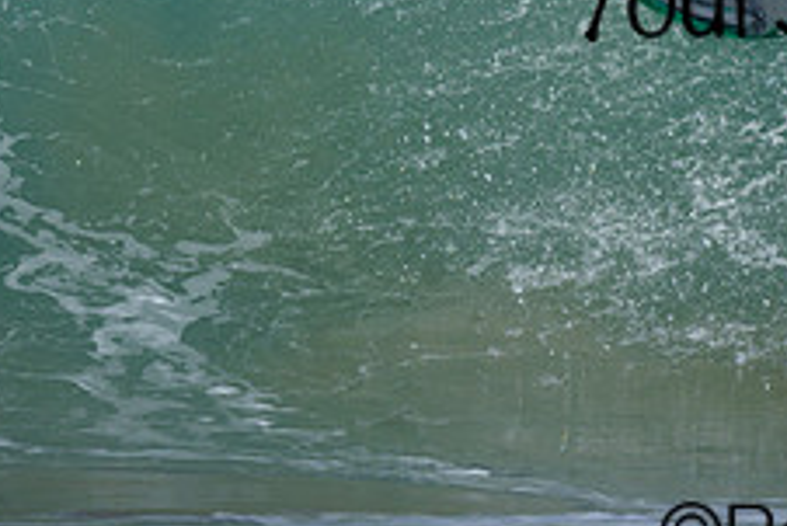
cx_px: 801
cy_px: -12
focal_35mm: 2326
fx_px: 50880
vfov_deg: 0.6
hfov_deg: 0.9
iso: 220
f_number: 6.3
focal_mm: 800
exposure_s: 1/2000
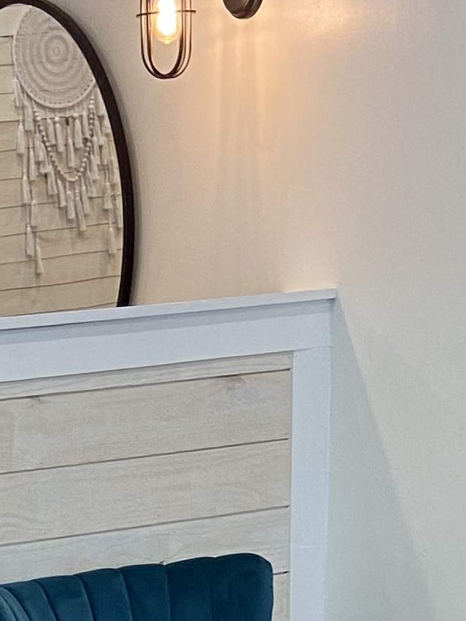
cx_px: -23
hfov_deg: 11.9
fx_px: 2208
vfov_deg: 13.9
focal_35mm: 123
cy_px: 1194
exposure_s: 1/60
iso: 100
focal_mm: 4.25
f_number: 1.8
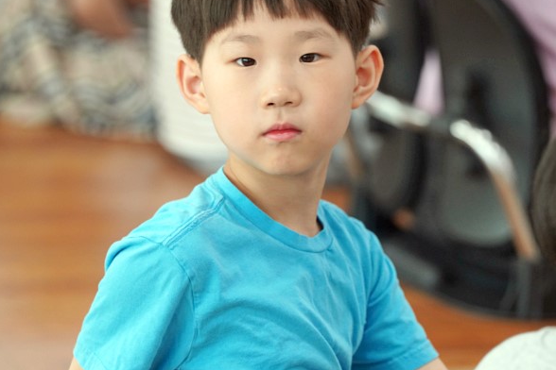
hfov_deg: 6.7
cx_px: 180
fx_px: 4726
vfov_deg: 4.5
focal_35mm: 306
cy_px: 126
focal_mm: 200
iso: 2000
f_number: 4
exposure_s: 1/250
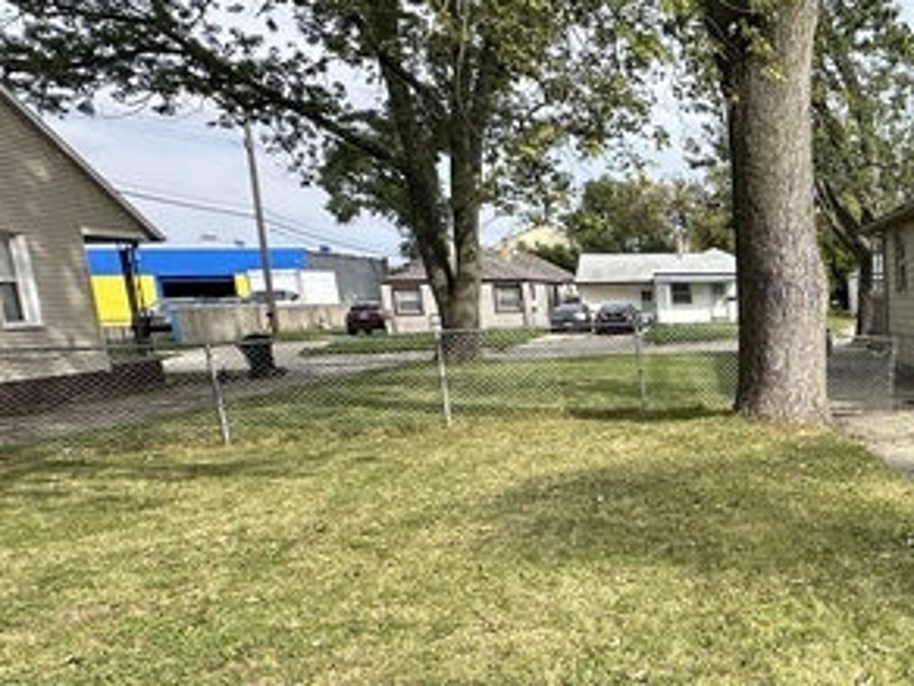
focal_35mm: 32
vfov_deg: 43.8
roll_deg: +0.4
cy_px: 426
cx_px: 1035
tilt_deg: -8.3
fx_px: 845
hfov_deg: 42.6
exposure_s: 1/1006
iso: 50
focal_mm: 2.22
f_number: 2.2
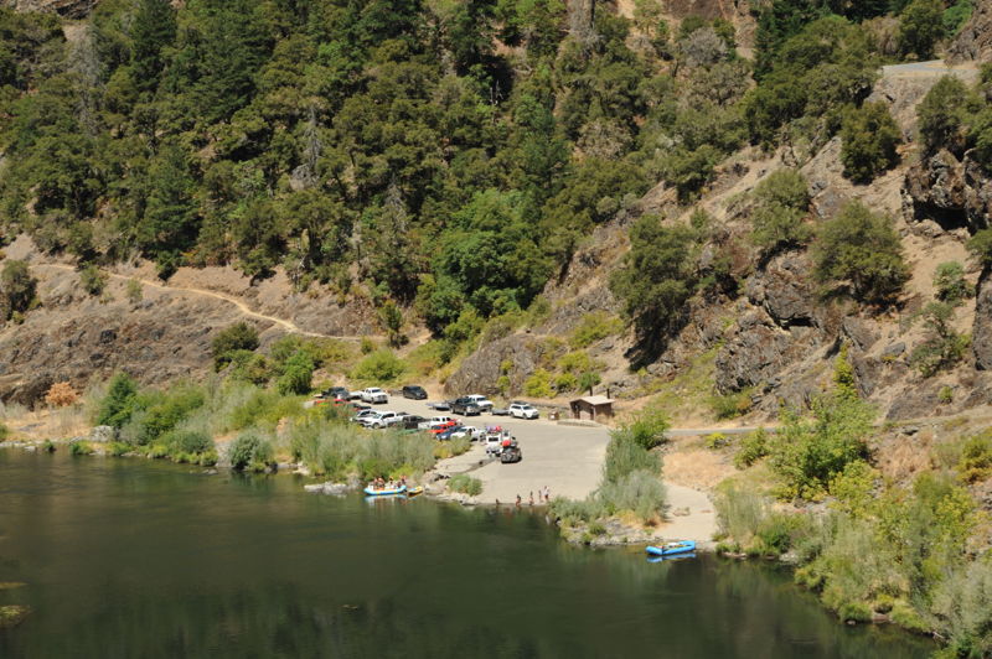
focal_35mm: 75
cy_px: 330
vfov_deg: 18.2
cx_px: 496
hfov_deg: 27.0
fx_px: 2065
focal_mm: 75
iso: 200
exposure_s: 1/160
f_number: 14
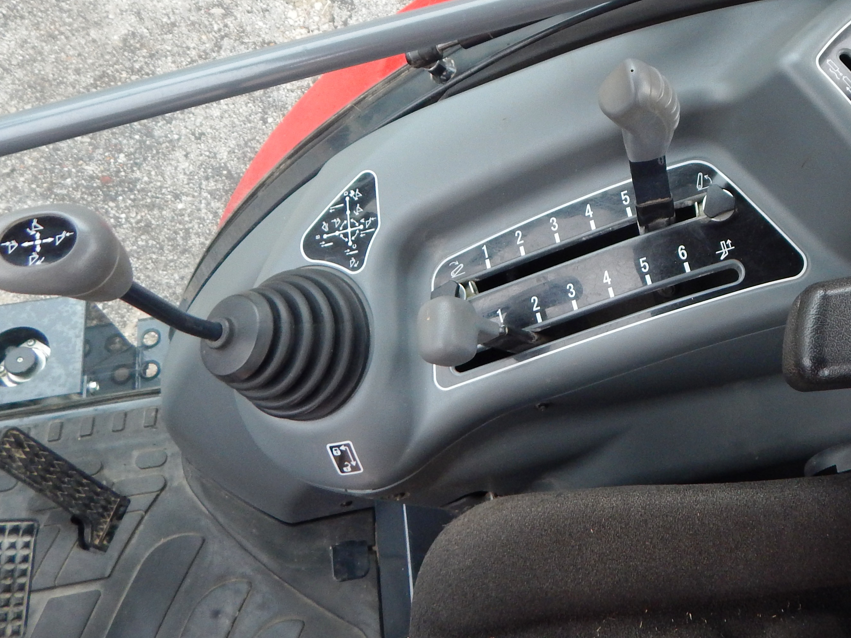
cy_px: 167
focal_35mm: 38
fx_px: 934
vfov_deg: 36.9
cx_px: 644
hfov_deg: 47.1
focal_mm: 4
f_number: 3
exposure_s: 1/30
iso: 220
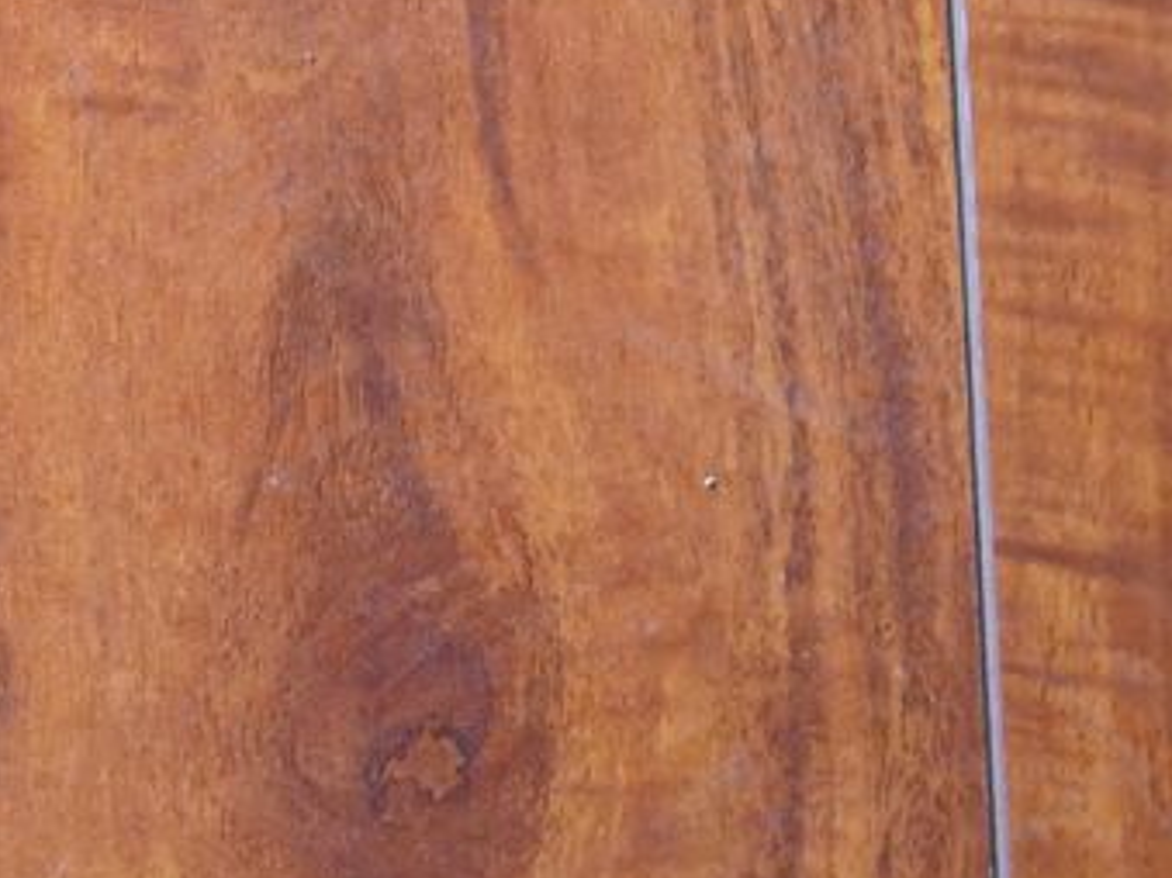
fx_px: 3520
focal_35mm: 104
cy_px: -415
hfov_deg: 17.6
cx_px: -406
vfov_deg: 13.4
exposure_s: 1/100
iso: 1250
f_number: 4
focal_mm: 17
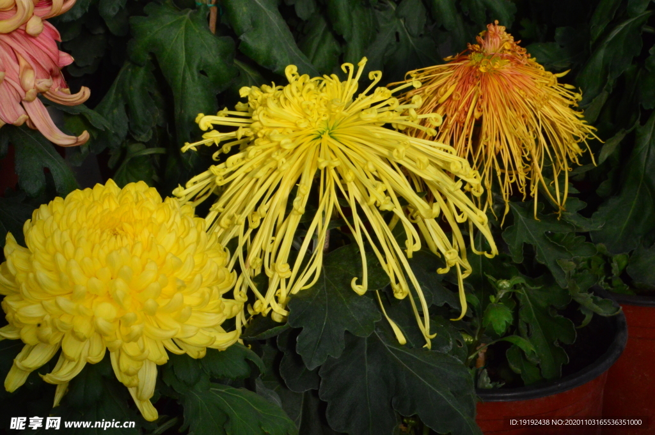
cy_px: 218
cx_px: 328
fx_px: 3000
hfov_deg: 12.5
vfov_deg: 8.3
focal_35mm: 165
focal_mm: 110
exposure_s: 1/250
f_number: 32
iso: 2200
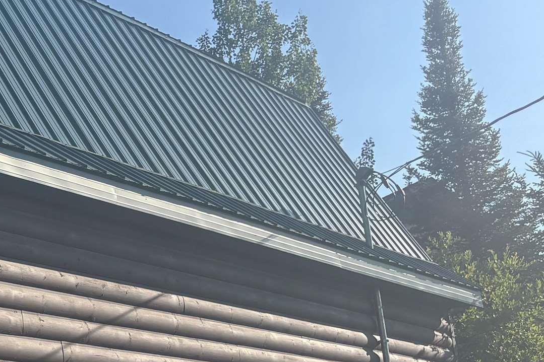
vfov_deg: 17.7
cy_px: 234
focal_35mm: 77
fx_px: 1163
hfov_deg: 23.4
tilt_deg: +14.8
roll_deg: +2.1
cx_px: -158
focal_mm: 5.96
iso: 50
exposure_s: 1/2288
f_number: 1.6
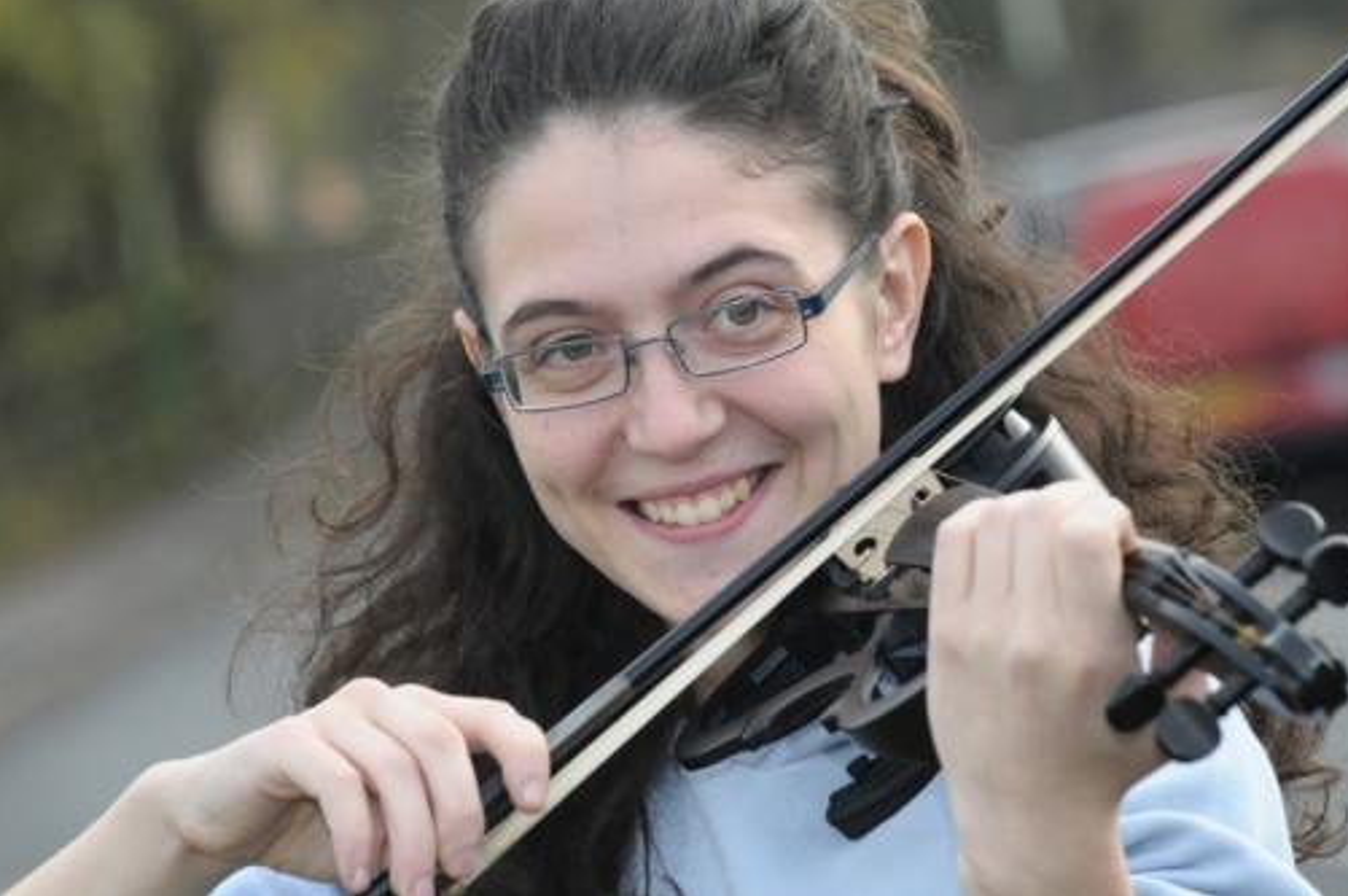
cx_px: 678
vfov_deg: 4.8
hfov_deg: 7.3
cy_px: 441
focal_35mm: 284
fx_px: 10605
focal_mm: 185
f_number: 9
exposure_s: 1/250
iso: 800
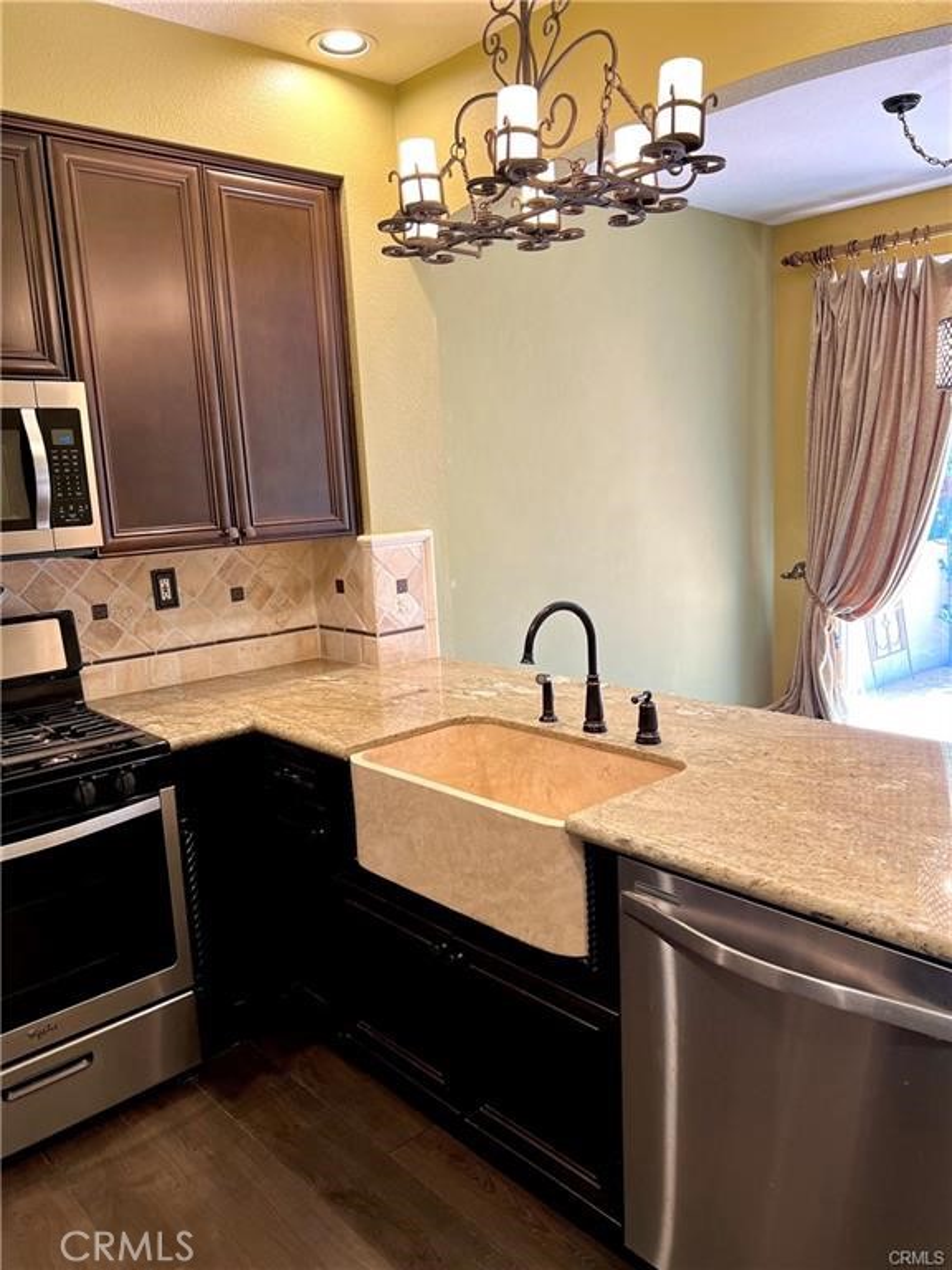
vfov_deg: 67.3
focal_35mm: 26
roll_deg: +3.0
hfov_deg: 53.1
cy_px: 635
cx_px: 476
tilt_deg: -10.2
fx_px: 953
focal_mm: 5.7
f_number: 1.5
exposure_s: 1/60
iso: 100
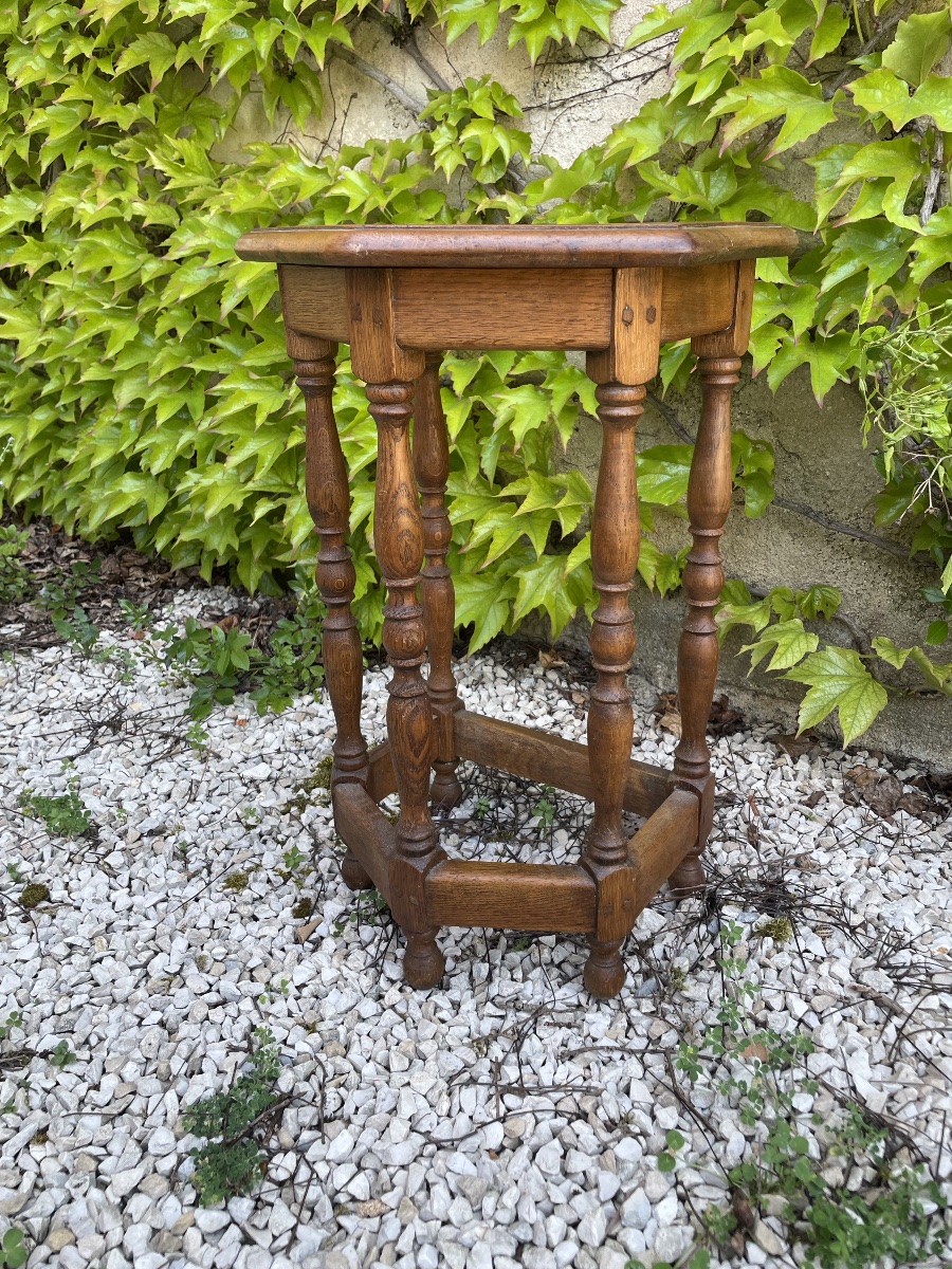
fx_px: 953
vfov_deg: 67.3
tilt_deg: -17.3
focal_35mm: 26
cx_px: 476
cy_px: 634
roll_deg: +1.3
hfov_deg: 53.1
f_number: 1.6
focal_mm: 4.2
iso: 32
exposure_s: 1/121
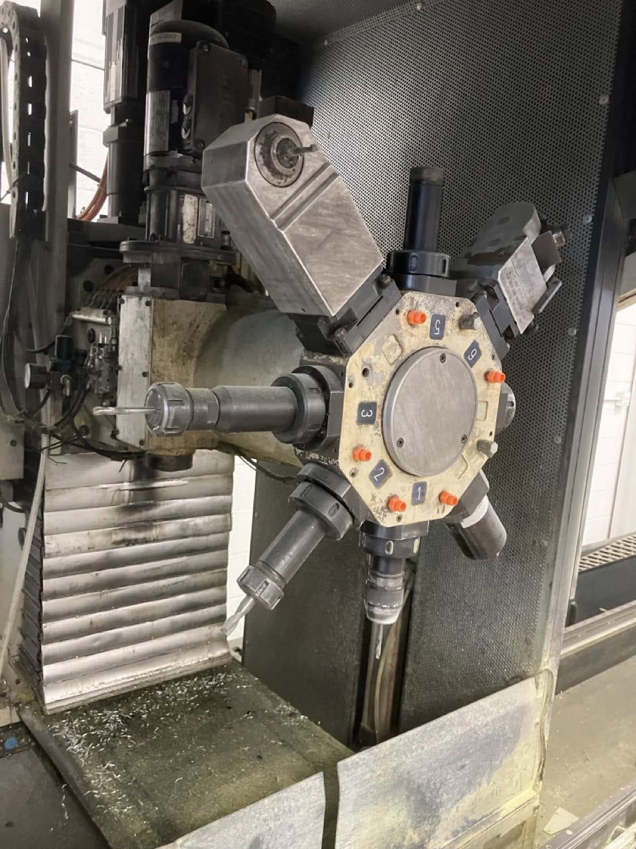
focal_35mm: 28
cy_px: 424
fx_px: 686
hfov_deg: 49.7
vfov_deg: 63.4
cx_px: 318
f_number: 1.8
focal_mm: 4
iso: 320
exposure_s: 1/60
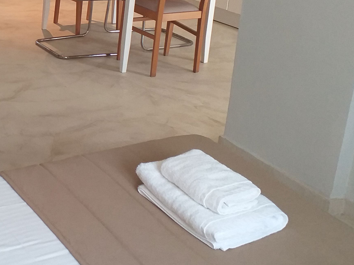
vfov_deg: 23.3
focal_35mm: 62
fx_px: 634
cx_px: -18
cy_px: 48
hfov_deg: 28.8
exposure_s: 1/50
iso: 100
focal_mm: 3.6
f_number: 1.9
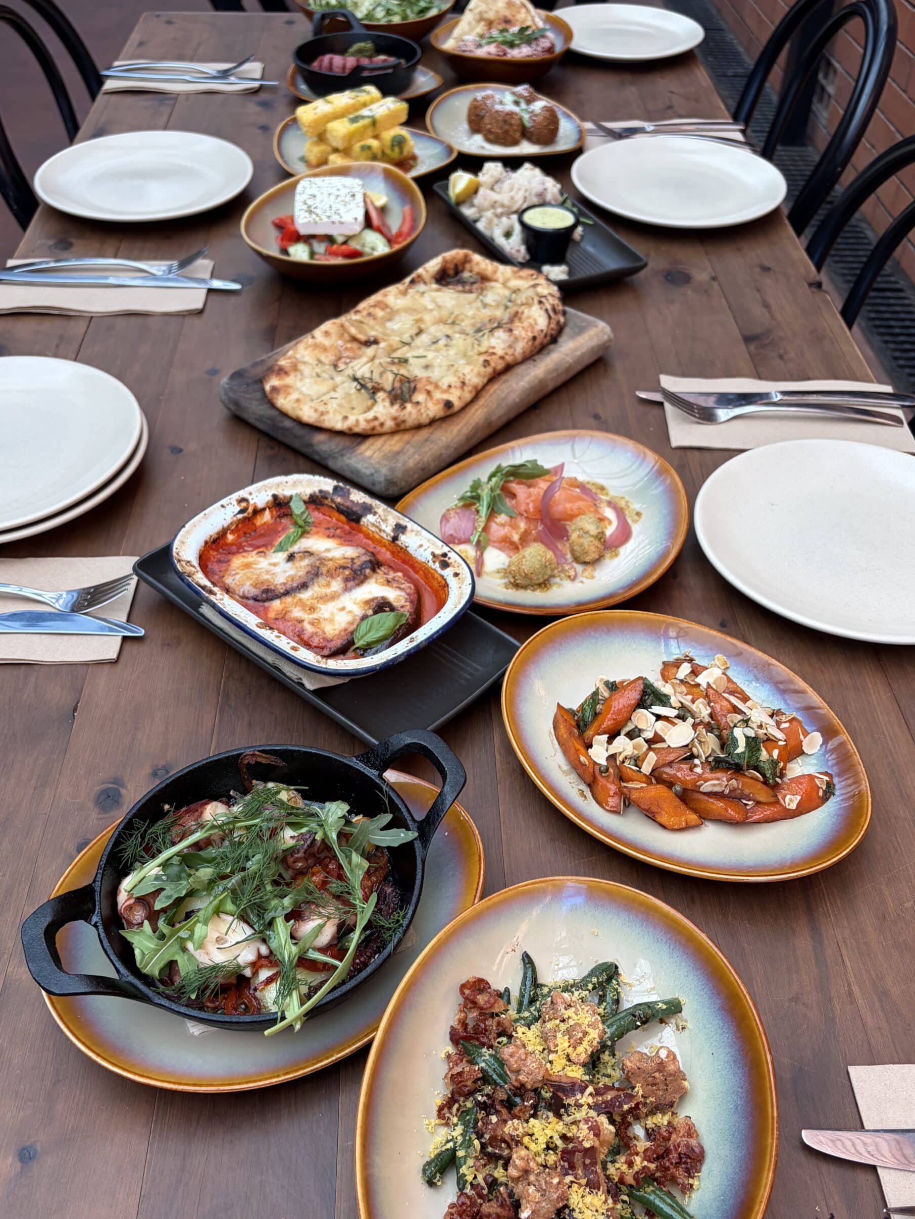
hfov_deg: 45.5
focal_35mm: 31
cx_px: 449
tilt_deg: -44.0
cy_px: 658
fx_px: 1092
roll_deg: -0.7
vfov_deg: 58.3
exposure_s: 1/402
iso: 80
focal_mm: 5.96
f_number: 1.6
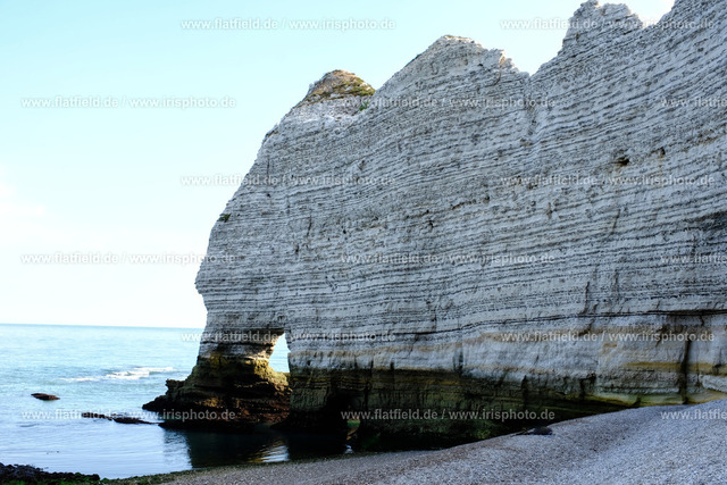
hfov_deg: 43.6
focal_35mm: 45
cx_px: 364
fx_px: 909
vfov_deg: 29.9
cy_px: 242
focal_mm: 29.9
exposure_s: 1/60
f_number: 10
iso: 160
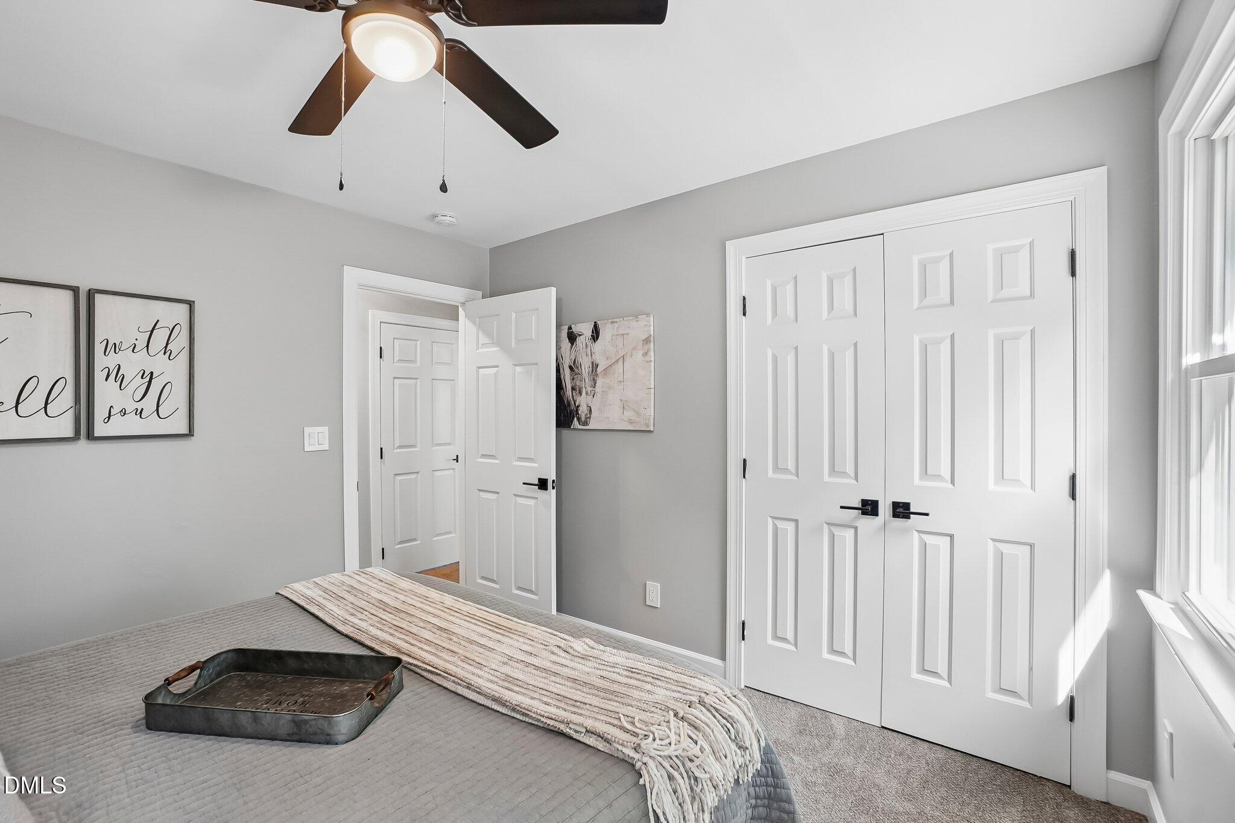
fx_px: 515
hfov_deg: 100.4
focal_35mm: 15
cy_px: 412
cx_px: 618
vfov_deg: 77.3
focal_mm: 10
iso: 400
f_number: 8
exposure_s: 1/3.33
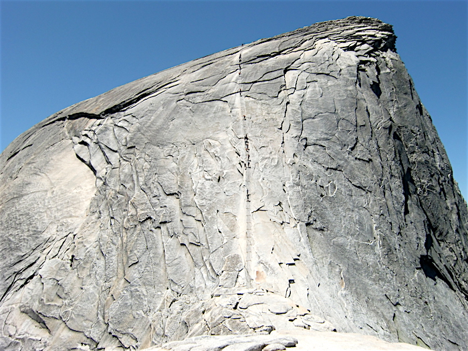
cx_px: 234
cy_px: 176
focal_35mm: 34
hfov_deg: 54.0
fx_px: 460
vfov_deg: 41.8
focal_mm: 6.1
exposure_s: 1/250
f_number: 8.4
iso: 64
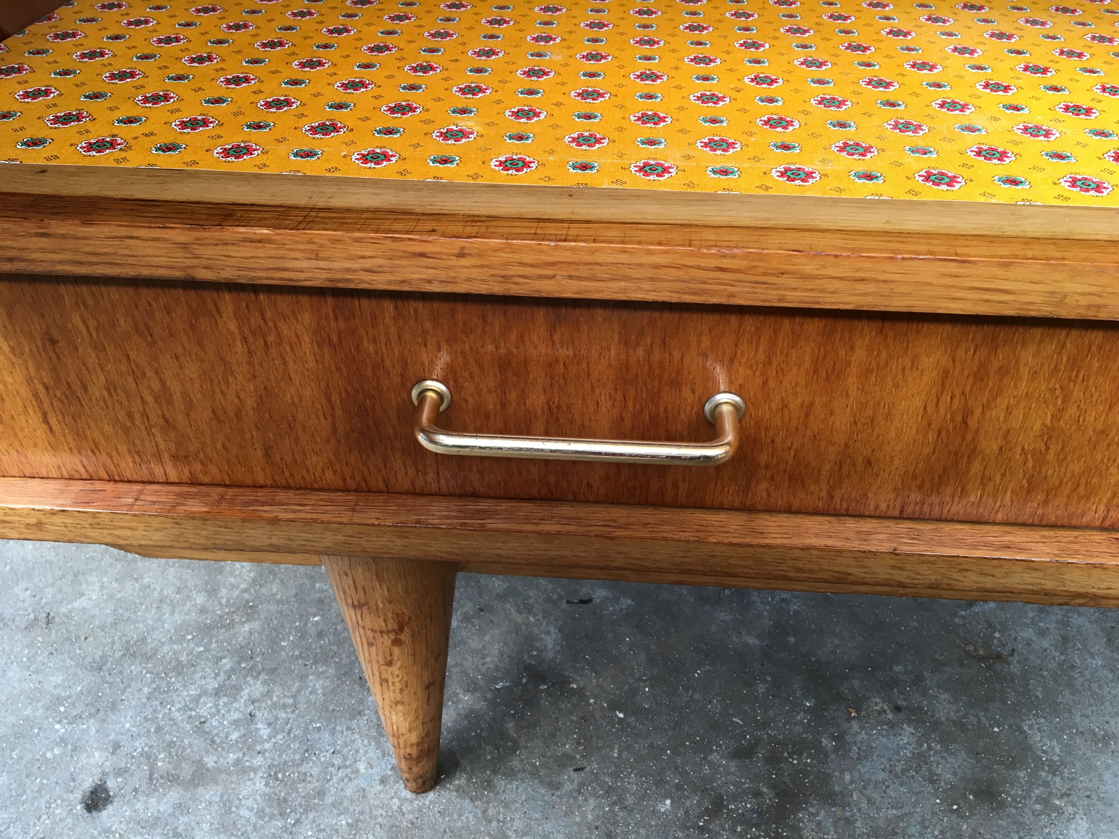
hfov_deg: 61.7
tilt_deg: -36.8
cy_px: 420
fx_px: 937
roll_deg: +0.5
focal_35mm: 29
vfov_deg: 48.2
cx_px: 560
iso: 32
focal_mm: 4.15
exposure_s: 1/33
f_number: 2.2
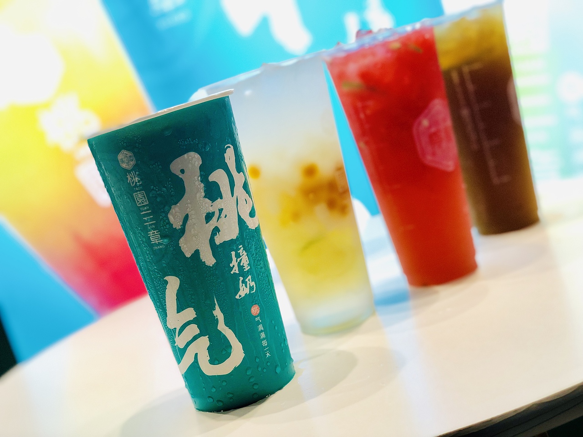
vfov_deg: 28.0
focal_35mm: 52
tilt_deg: -8.3
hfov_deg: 36.8
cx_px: 292
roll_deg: +18.7
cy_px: 218
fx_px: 876
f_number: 2.4
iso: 40
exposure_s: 1/50
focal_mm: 6
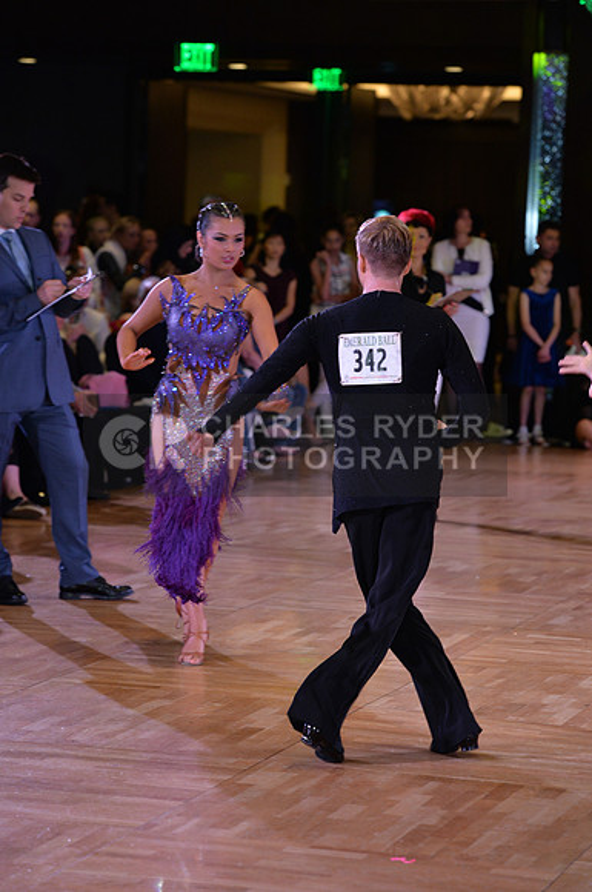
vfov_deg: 15.8
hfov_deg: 10.5
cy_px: 446
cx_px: 296
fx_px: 3216
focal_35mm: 130
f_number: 4.5
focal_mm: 130
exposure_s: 1/250
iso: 1600
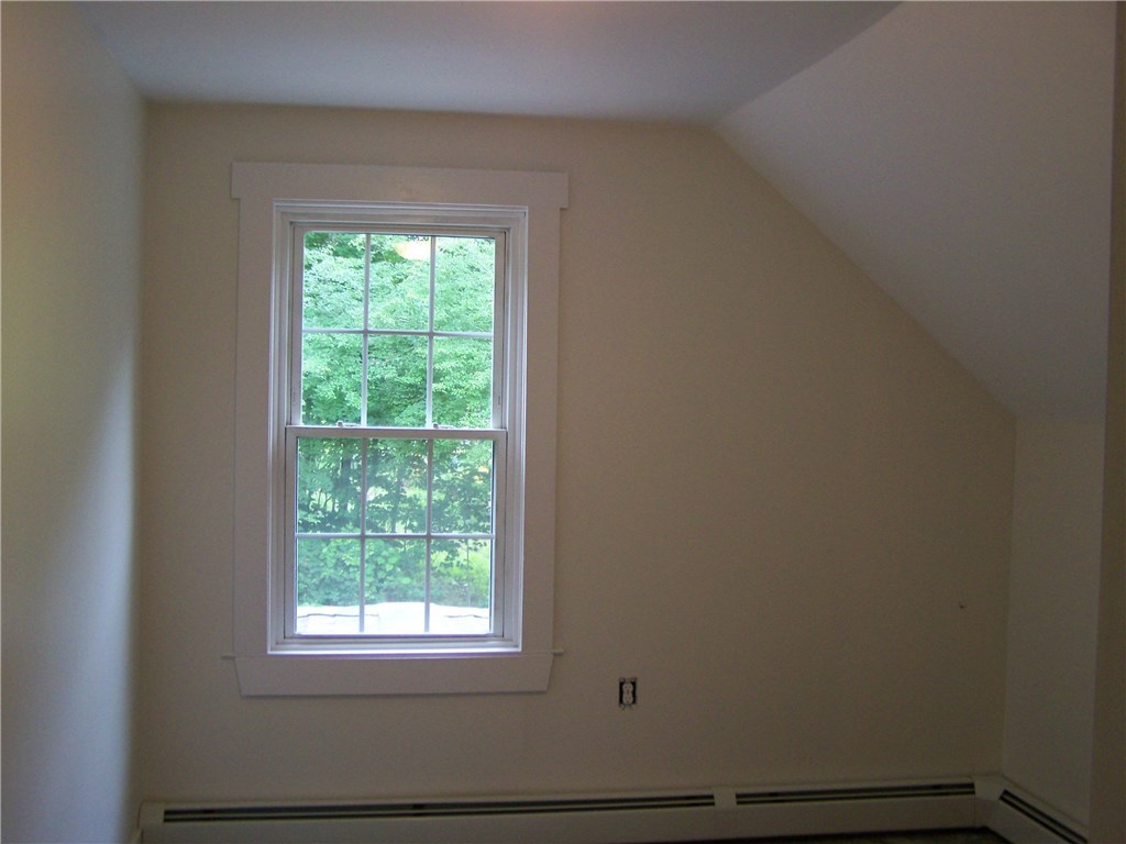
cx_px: 563
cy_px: 422
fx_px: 1236
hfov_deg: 49.0
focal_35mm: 38
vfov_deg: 37.7
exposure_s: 1/30
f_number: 2.8
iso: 125
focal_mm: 6.3
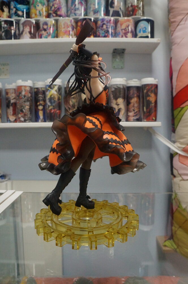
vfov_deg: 67.4
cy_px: 142
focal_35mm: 27
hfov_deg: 47.8
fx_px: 212
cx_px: 94
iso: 3200
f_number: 9
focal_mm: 18
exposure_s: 1/50
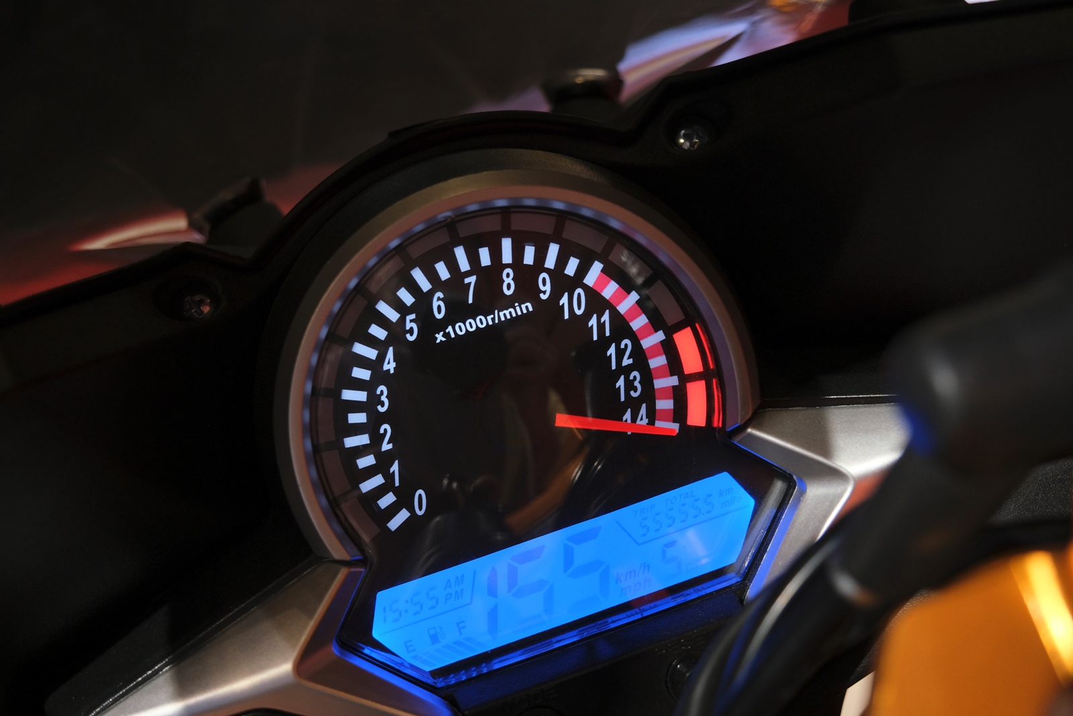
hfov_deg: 42.7
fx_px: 1371
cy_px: 358
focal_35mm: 46
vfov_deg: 29.2
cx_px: 536
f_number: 4
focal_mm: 30.8
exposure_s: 1/100
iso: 1250
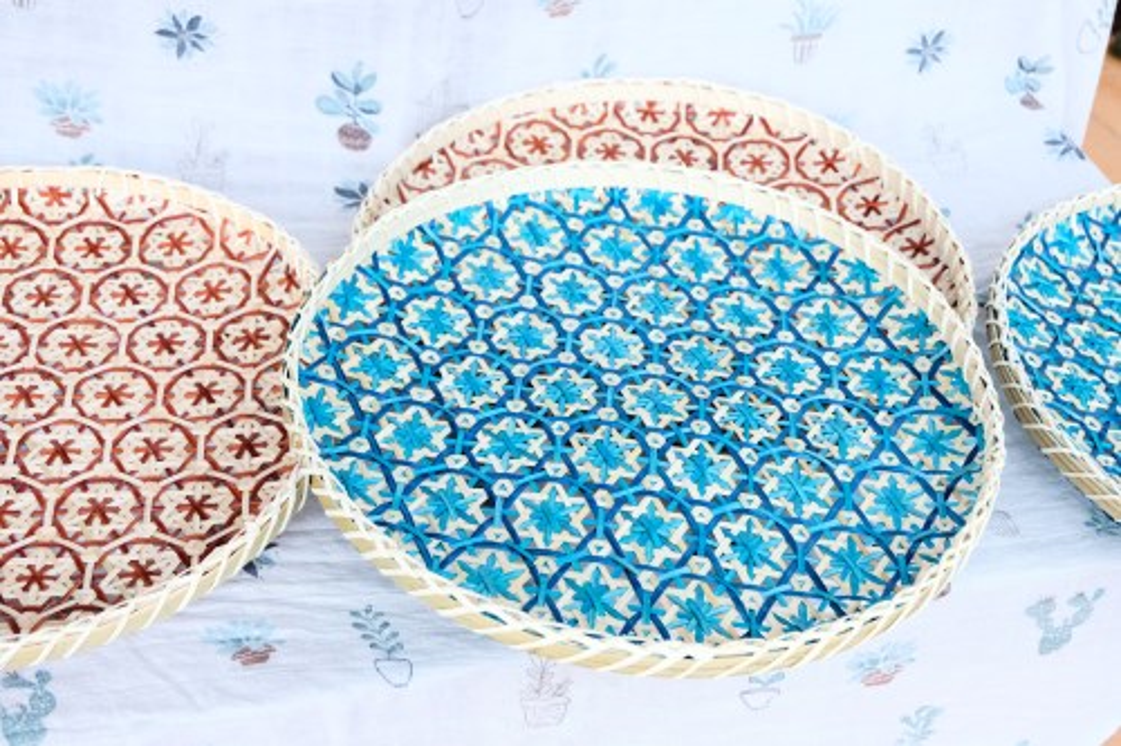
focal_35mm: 47
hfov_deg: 41.9
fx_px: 1463
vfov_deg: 28.6
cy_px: 373
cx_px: 560
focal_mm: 31
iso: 2500
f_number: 5.6
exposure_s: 1/1400
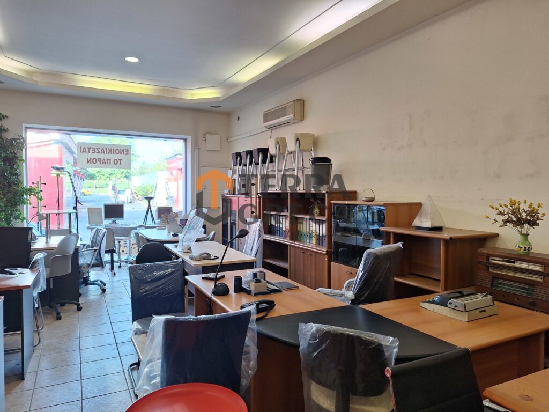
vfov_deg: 58.9
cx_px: 274
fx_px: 365
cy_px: 206
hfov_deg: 73.9
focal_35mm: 23
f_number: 1.8
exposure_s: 1/100
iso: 64
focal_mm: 5.54
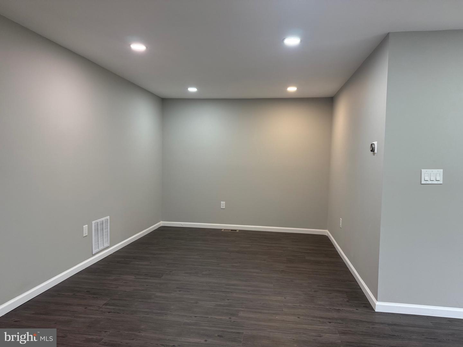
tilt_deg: -2.7
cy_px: 174
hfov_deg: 71.6
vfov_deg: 56.8
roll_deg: -1.1
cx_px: 232
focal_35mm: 24
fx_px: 321
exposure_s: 1/120
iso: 200
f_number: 1.78
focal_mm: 6.76
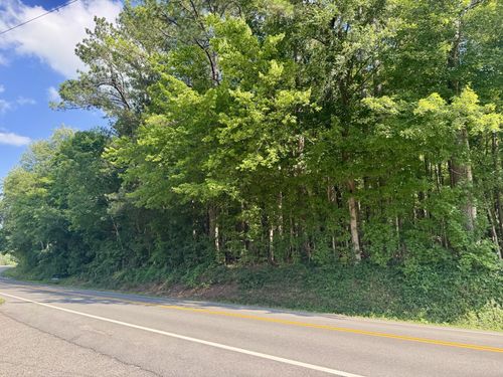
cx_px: 252
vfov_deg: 56.8
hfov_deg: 71.6
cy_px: 188
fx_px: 349
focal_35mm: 24
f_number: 1.78
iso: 80
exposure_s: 1/723
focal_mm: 6.76
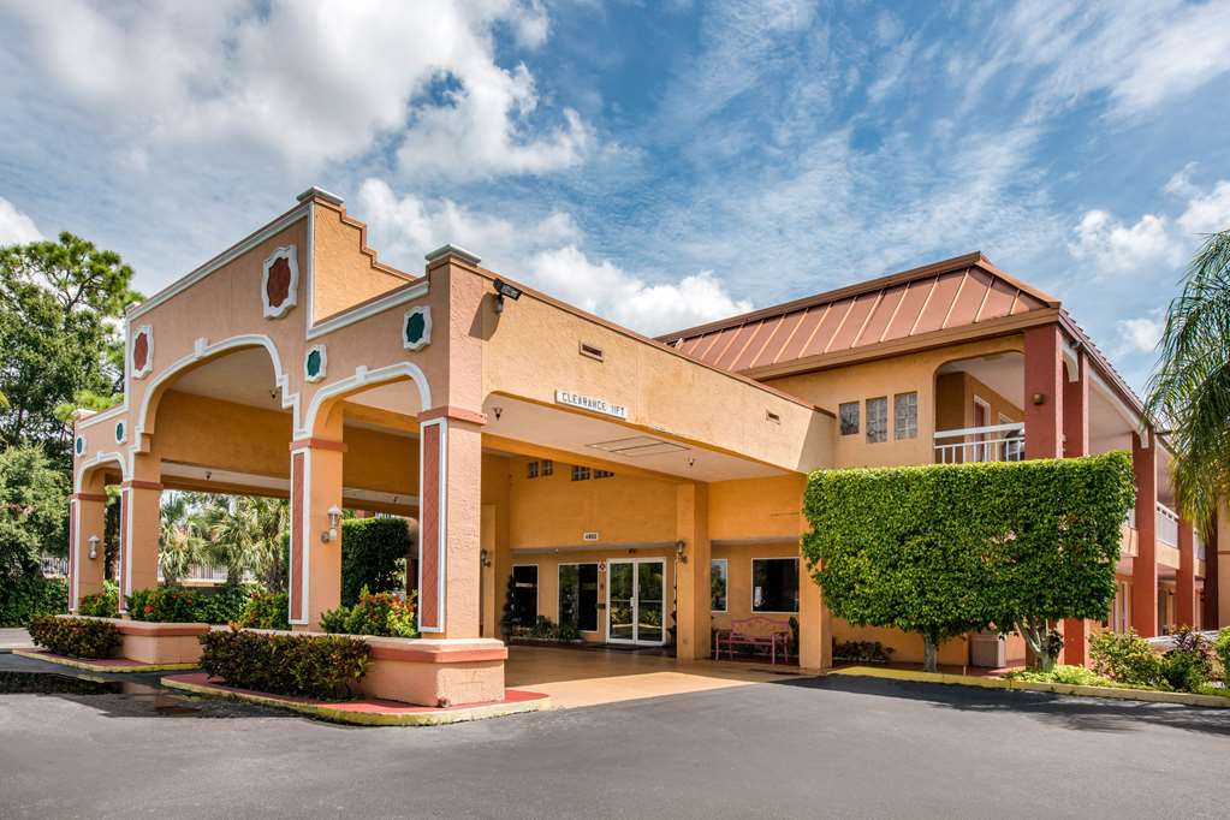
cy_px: 410
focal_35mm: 22
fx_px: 752
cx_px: 615
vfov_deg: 57.2
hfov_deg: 78.6
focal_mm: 22
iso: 400
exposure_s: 1/200
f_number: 11
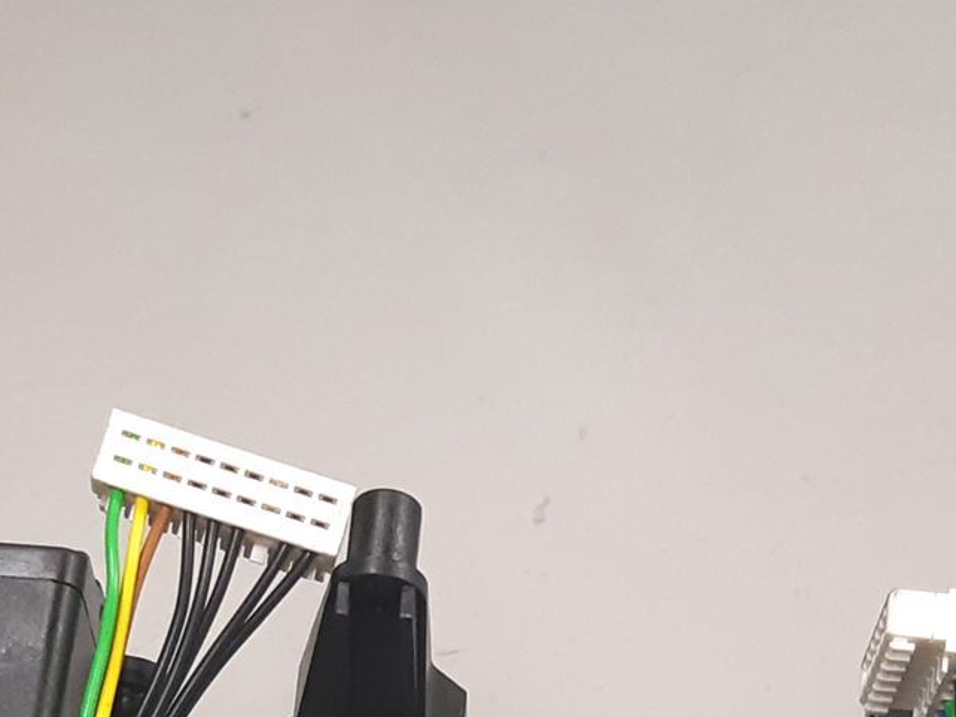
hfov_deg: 23.5
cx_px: 375
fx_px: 2291
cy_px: 957
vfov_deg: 16.7
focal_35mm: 83
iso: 200
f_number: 1.7
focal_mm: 3.93
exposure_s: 1/50
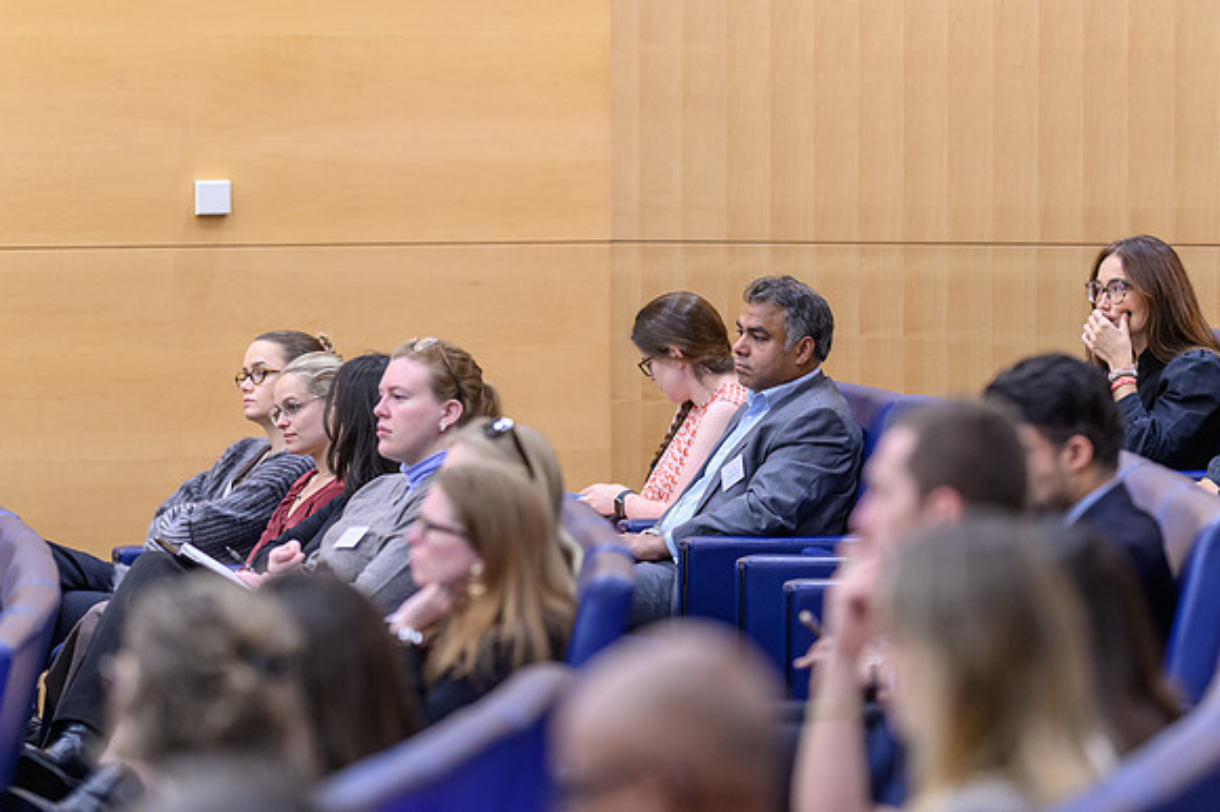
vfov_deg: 6.7
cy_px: 406
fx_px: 6956
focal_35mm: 205
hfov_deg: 10.0
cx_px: 610
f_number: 1.8
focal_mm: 135
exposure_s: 1/125
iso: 720
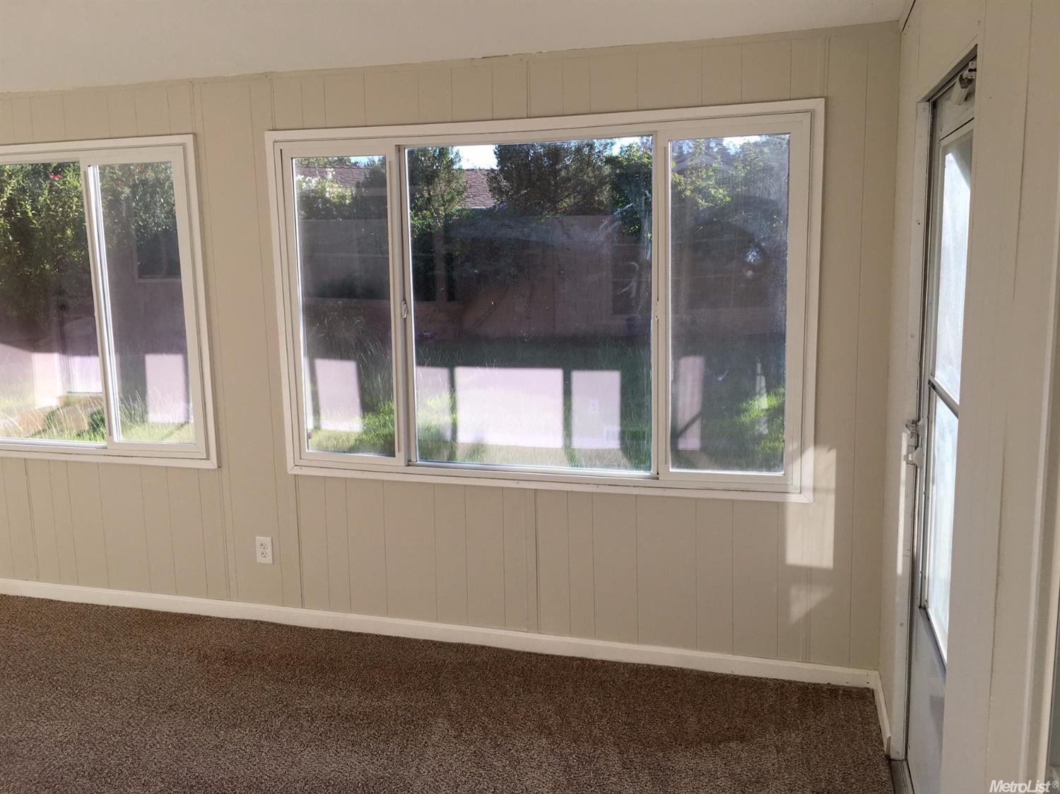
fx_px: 888
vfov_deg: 48.2
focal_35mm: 29
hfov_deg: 61.7
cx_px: 530
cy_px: 397
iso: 25
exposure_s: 1/291
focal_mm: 4.15
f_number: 2.2
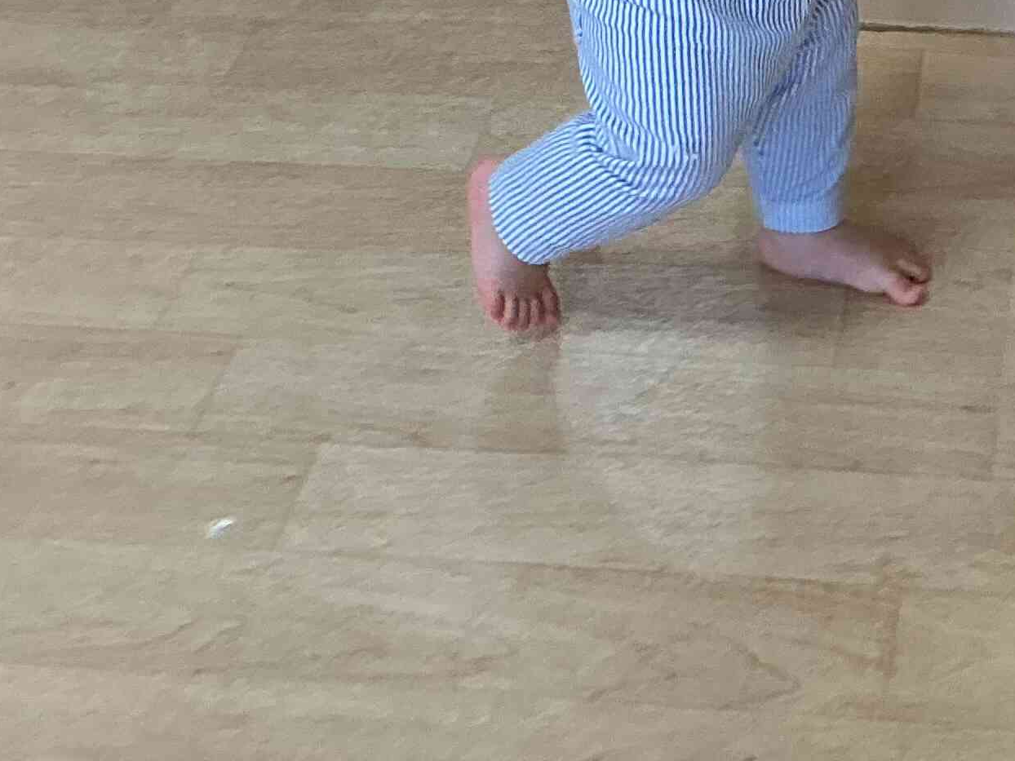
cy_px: -185
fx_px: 2756
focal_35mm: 94
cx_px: 896
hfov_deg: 20.5
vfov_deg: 15.1
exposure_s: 1/120
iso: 40
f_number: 1.8
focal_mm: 3
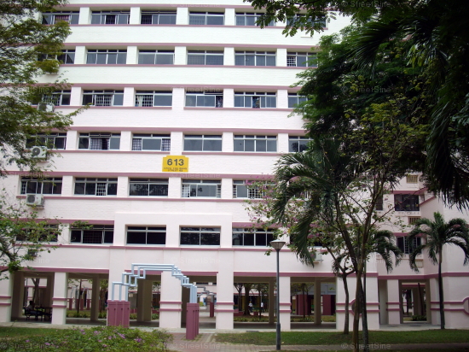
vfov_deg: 38.6
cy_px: 176
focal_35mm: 37
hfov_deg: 50.2
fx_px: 501
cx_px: 234
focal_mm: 6.2
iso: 80
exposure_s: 1/400
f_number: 2.8
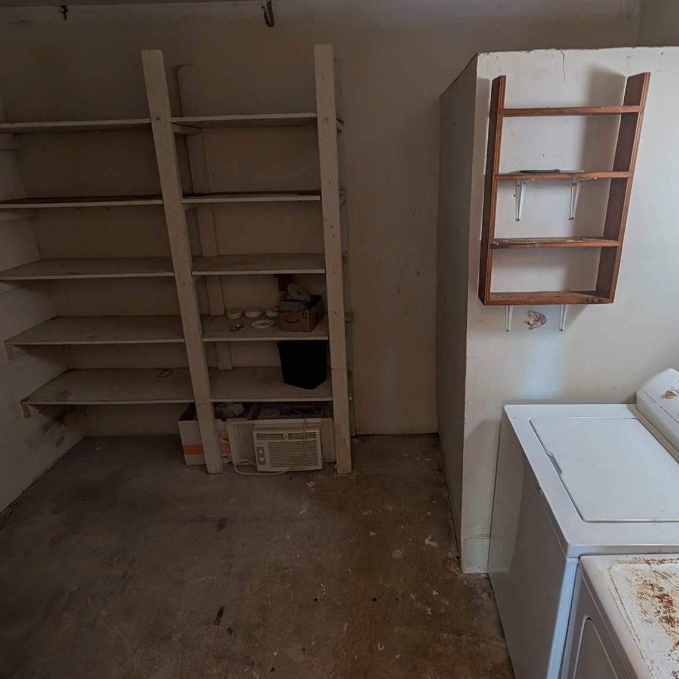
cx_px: 378
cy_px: 306
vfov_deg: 77.5
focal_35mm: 19
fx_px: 422
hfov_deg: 77.4
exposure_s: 1/30
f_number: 1.7
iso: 59
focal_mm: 2.02
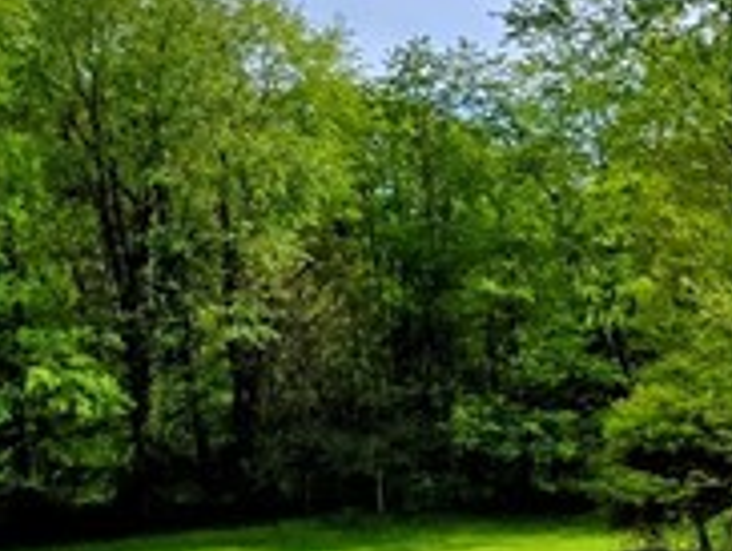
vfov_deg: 20.1
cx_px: 1307
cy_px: 378
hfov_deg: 19.8
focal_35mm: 73
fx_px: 1546
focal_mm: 2.2
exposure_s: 1/3677
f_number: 2.2
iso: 50
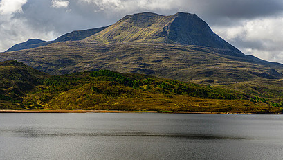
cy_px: 92
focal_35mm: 92
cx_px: 133
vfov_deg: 13.2
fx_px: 691
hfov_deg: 23.1
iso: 125
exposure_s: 1/400
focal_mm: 62
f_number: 4
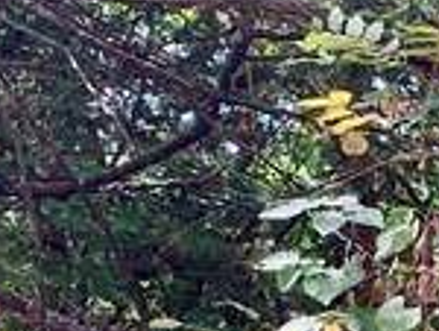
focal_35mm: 177
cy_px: 609
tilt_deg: -6.9
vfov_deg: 8.1
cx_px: 898
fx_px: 2248
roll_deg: -3.2
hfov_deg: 10.2
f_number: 1.8
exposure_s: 1/122
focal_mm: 4.25
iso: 40
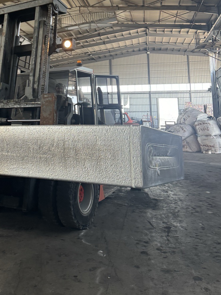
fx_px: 332
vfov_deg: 46.1
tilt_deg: +9.2
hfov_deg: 35.5
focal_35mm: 39
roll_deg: +0.4
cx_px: 43
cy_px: 72
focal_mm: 6.76
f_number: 1.78
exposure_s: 1/100
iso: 160
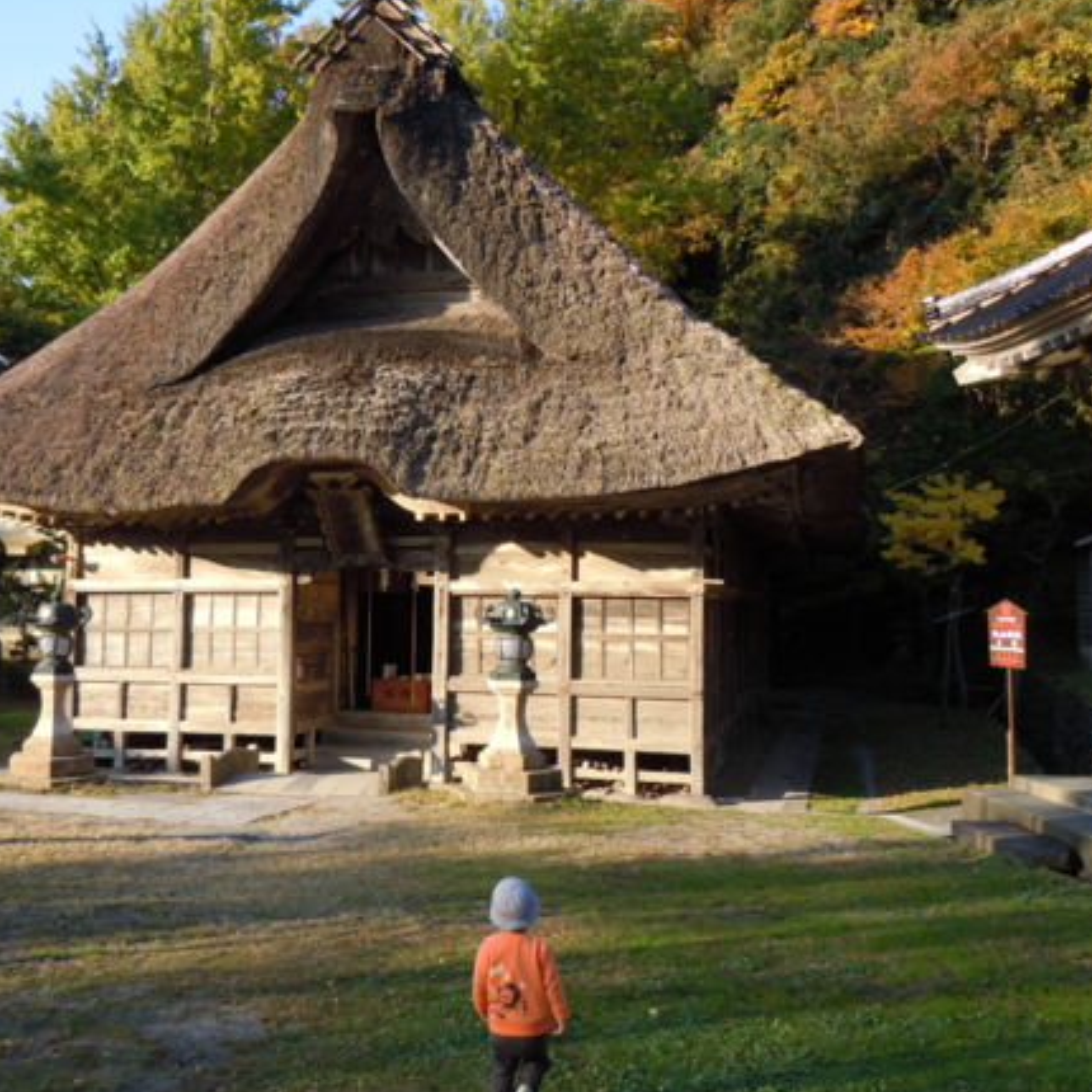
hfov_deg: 44.7
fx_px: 1321
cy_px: 533
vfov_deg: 44.9
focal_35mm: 37
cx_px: 429
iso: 100
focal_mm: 5.4
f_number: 3.5
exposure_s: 1/250
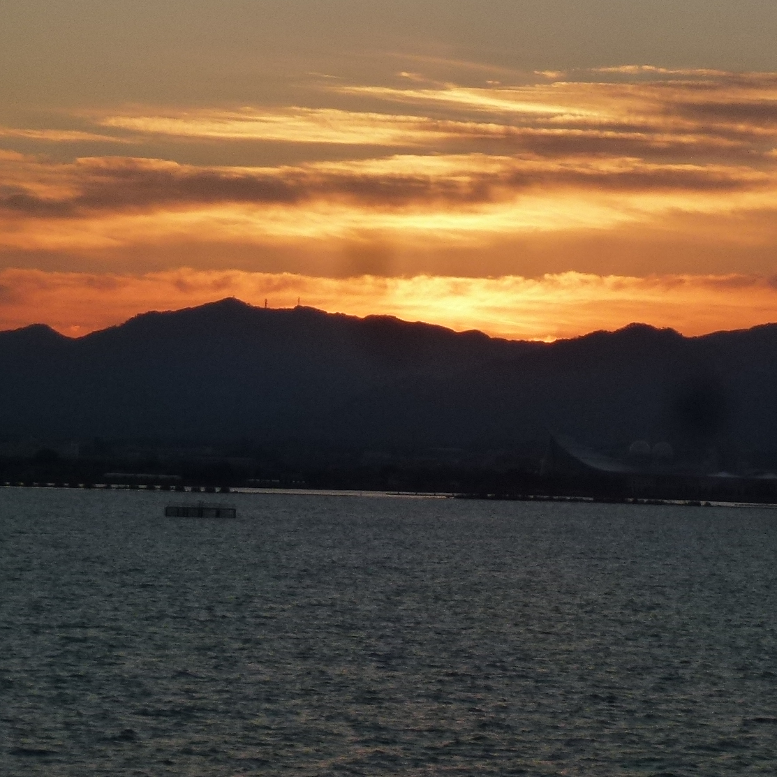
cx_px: 519
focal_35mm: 181
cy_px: 161
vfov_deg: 9.6
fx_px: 4597
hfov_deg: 9.7
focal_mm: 16
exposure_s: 1/500
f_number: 4.9
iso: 160
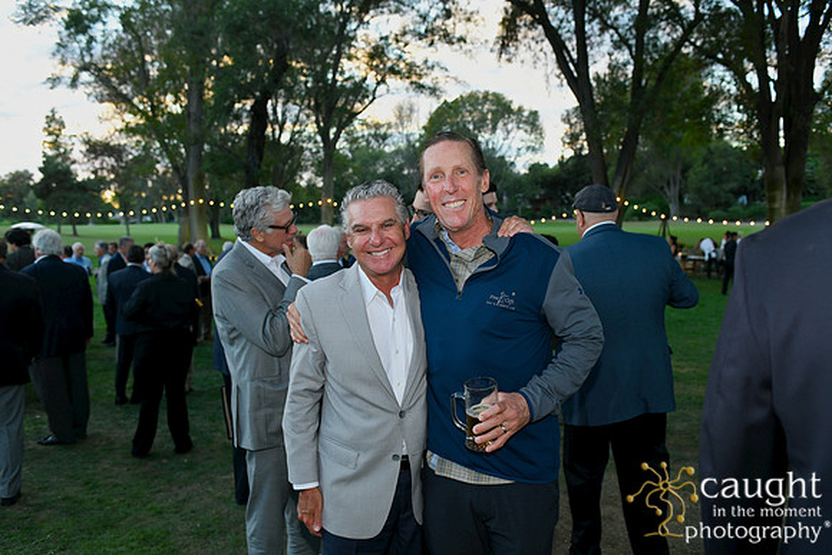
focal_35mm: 32
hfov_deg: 58.7
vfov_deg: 41.1
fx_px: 740
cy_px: 278
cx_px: 416
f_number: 4
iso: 500
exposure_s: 1/125
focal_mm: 32
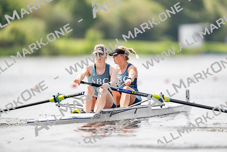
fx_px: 3784
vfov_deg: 2.3
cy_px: 76
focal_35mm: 600
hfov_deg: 3.4
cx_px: 114
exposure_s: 1/2500
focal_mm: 600
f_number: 4
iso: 400
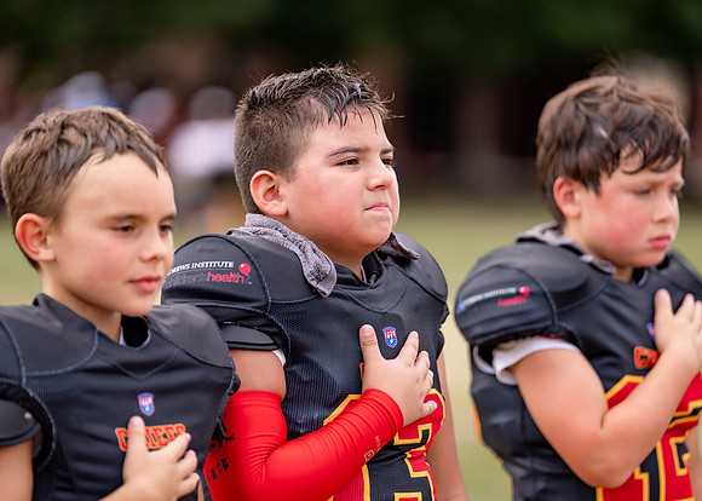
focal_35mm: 213
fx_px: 4251
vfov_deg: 6.7
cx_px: 351
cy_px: 250
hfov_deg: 9.4
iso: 100
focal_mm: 200
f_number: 2.8
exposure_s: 1/1000
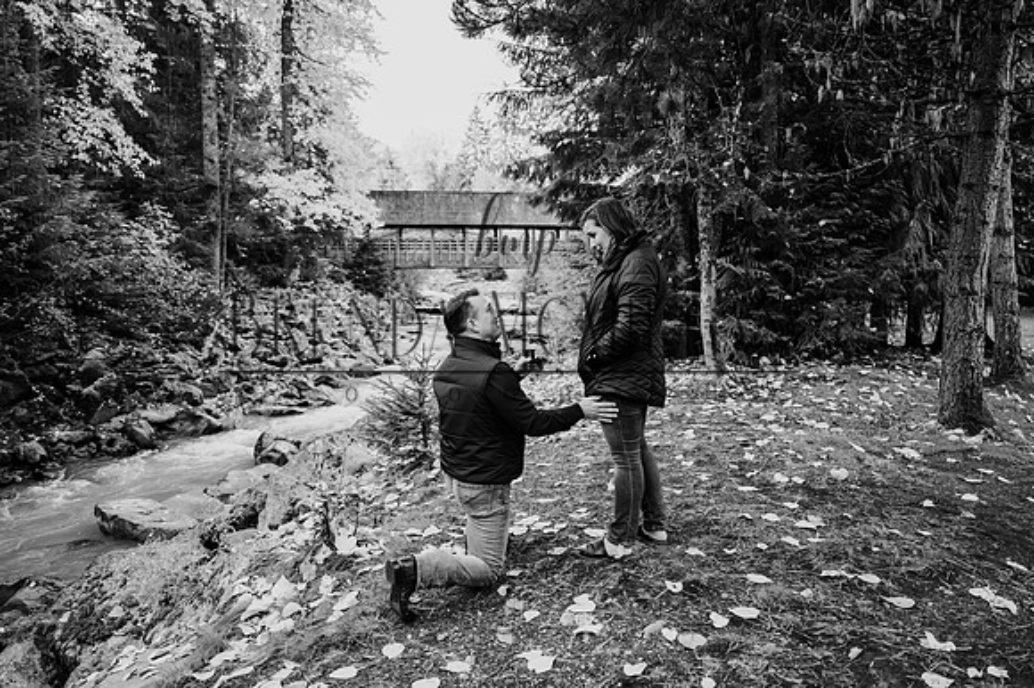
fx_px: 740
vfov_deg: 49.9
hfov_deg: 69.9
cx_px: 522
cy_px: 355
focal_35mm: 26
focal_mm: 24
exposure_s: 1/500
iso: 1000
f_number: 2.8
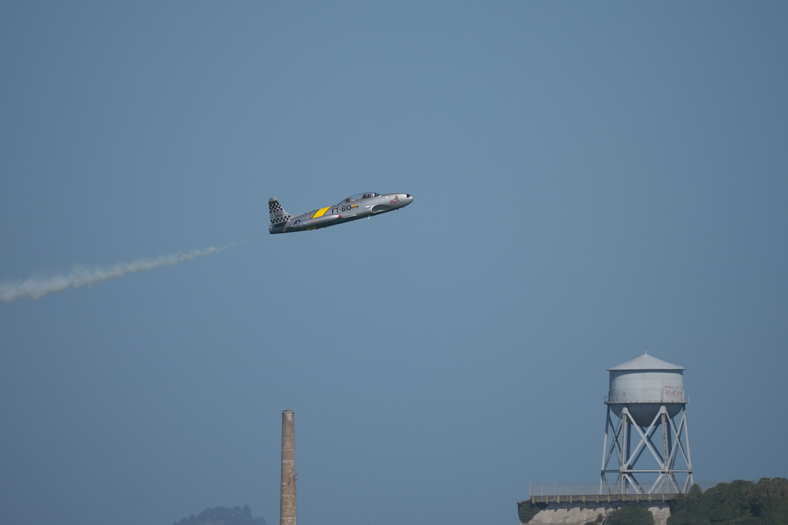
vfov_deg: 2.3
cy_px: 262
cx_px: 394
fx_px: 13132
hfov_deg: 3.4
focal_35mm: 600
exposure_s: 1/3200
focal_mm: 400
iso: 200
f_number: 4.5
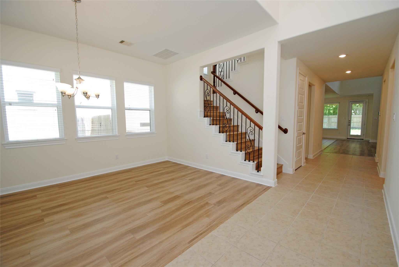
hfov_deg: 100.3
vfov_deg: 77.5
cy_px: 134
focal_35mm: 15
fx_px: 166
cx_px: 200
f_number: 4.5
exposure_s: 1/80
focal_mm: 10
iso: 200
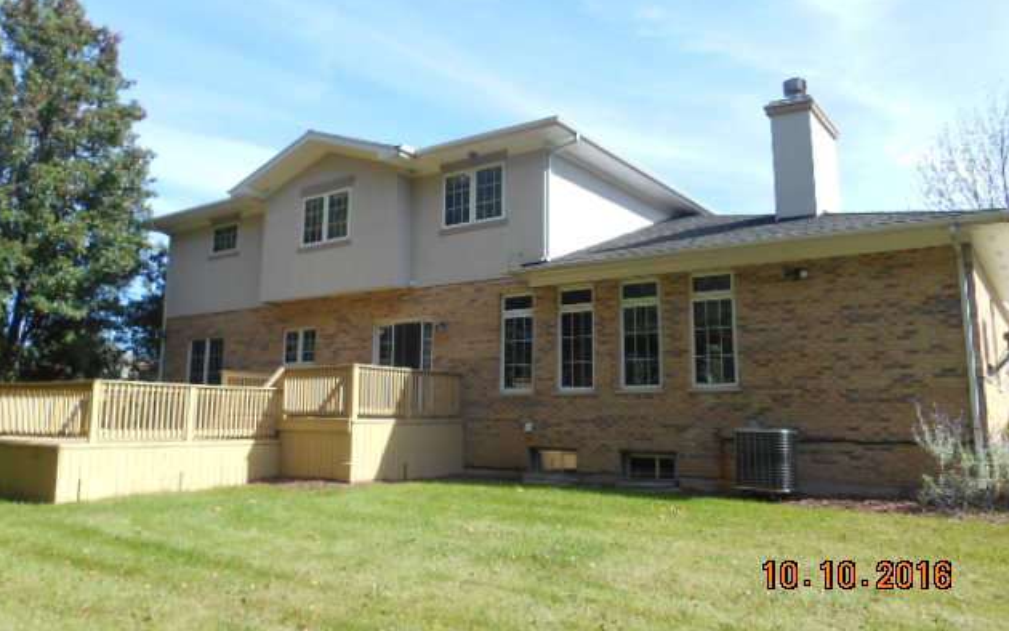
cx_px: 500
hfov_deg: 66.5
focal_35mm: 28
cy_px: 274
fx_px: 770
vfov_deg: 44.5
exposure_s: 1/400
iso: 80
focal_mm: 4.7
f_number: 3.4
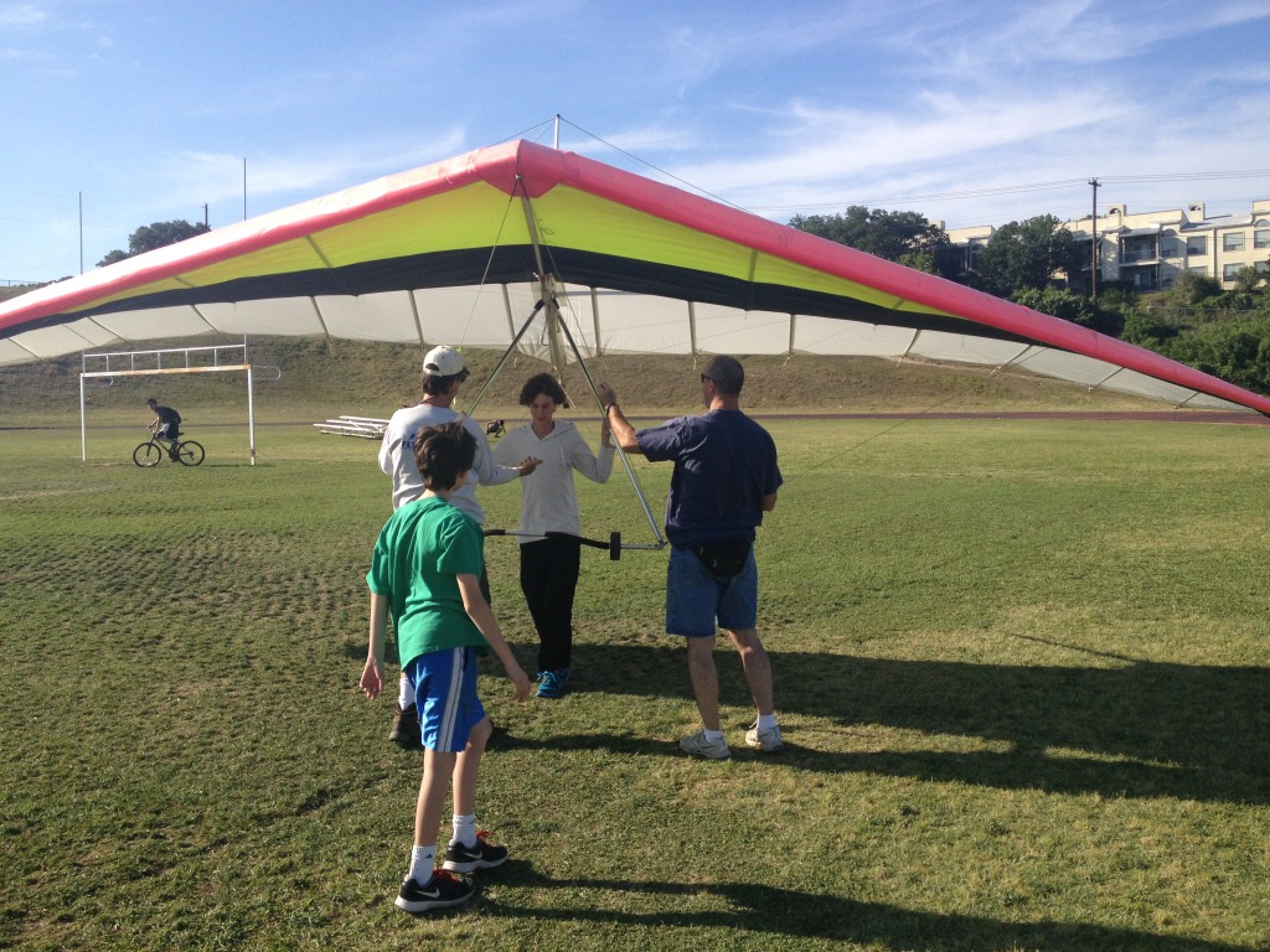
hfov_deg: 52.6
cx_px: 635
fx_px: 1284
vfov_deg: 40.7
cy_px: 476
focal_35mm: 35
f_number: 2.4
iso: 50
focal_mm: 4.28
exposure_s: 1/1493
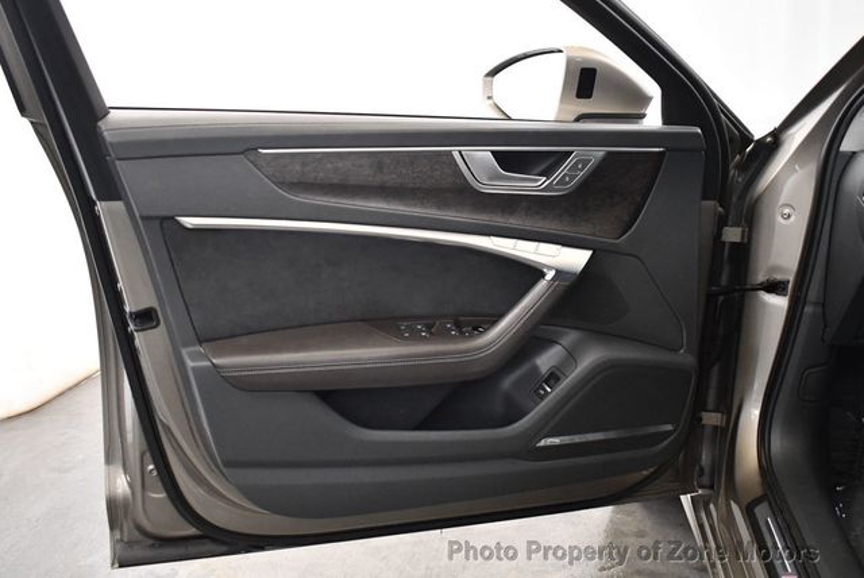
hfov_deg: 53.1
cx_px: 432
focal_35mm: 36
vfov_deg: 36.9
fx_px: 865
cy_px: 289
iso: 2200
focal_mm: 18
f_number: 3.5
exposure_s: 1/125
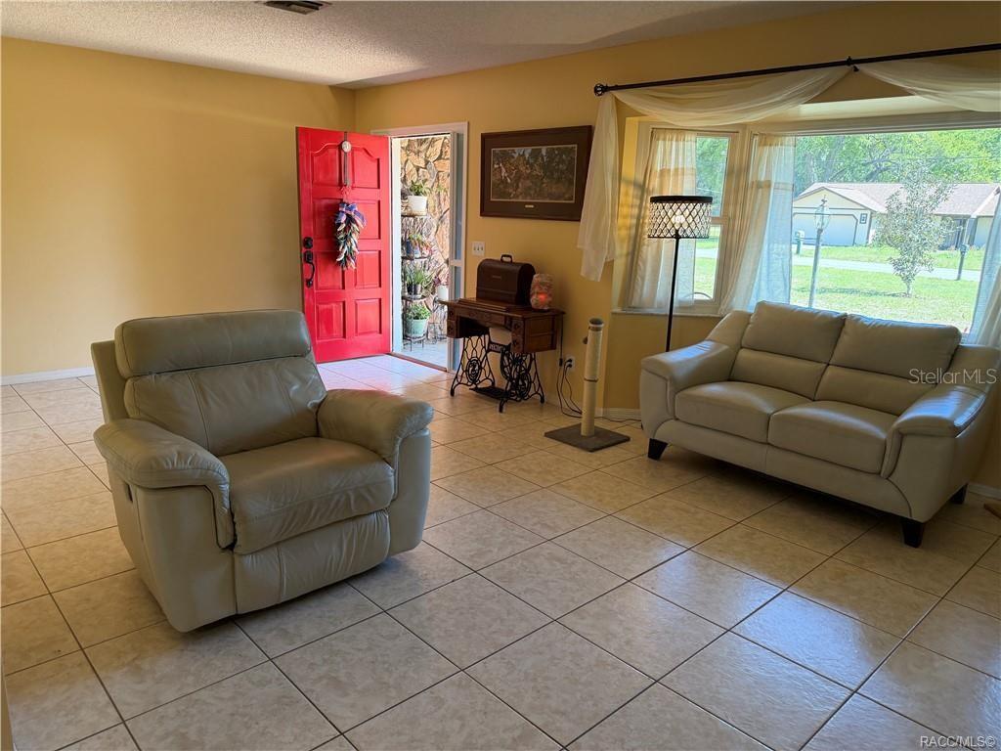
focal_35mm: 24
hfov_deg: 71.6
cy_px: 376
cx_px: 500
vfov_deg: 56.8
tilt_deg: -11.0
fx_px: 694
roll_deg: +0.3
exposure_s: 1/146
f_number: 1.78
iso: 200
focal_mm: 6.76
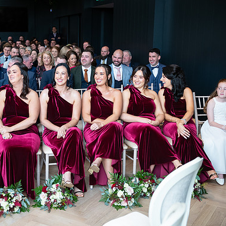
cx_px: 64
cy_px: 114
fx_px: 399
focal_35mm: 54
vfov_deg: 31.6
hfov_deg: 31.2
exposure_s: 1/160
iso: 640
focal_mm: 42
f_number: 3.5
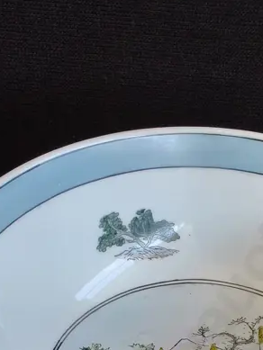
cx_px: 198
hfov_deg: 20.6
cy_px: 347
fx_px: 719
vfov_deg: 26.0
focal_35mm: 71
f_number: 2
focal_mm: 2.87
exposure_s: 1/100
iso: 100
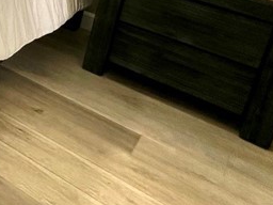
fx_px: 442
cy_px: -100
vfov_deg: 21.8
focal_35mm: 56
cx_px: -216
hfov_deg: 21.8
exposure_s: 1/177
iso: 40
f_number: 2.2
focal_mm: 2.22
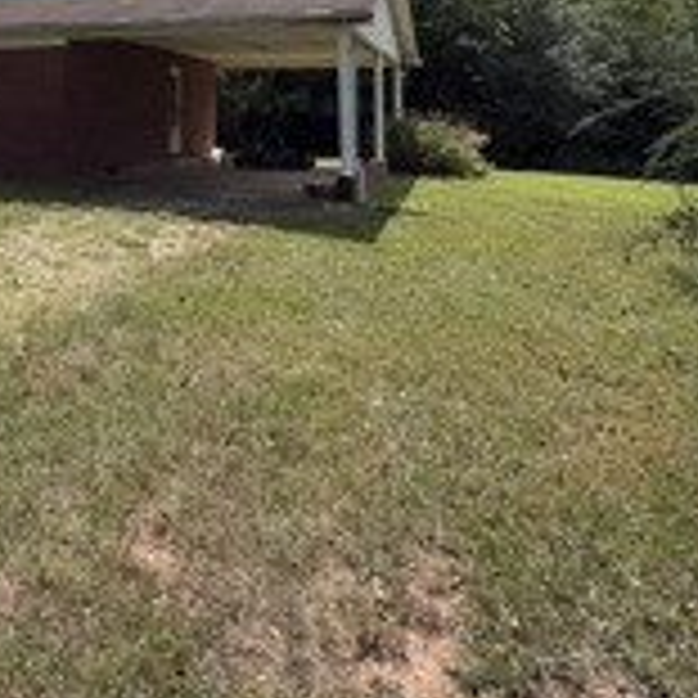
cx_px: 36
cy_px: 81
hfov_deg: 45.0
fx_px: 730
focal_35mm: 32
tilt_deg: +3.4
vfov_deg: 46.5
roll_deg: -0.8
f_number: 2.2
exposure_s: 1/1105
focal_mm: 2.22
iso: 25
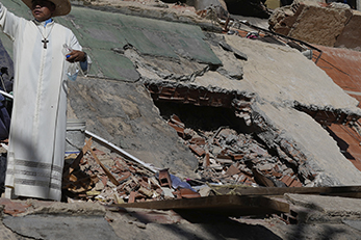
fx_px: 1002
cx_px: 76
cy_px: -34
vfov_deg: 13.4
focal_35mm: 100
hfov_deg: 20.2
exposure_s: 1/2500
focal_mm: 35
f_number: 3.5
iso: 50
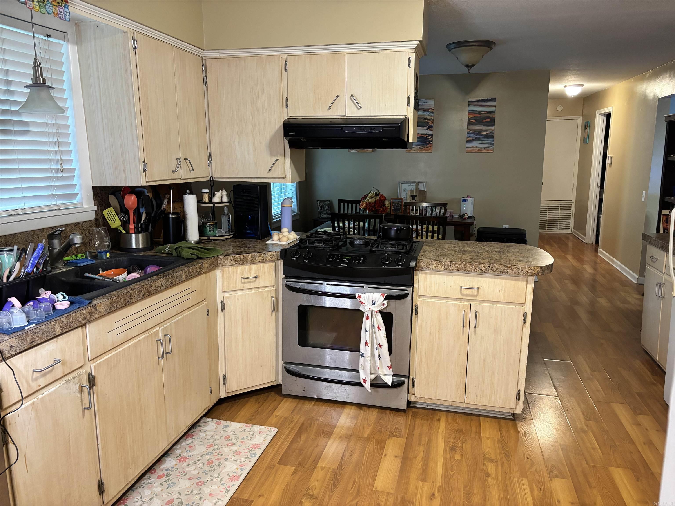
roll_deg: +0.3
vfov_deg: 53.1
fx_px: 507
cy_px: 253
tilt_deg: -10.1
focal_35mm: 26
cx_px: 338
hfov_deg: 67.3
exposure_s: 1/60
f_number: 1.6
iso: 320
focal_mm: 5.96
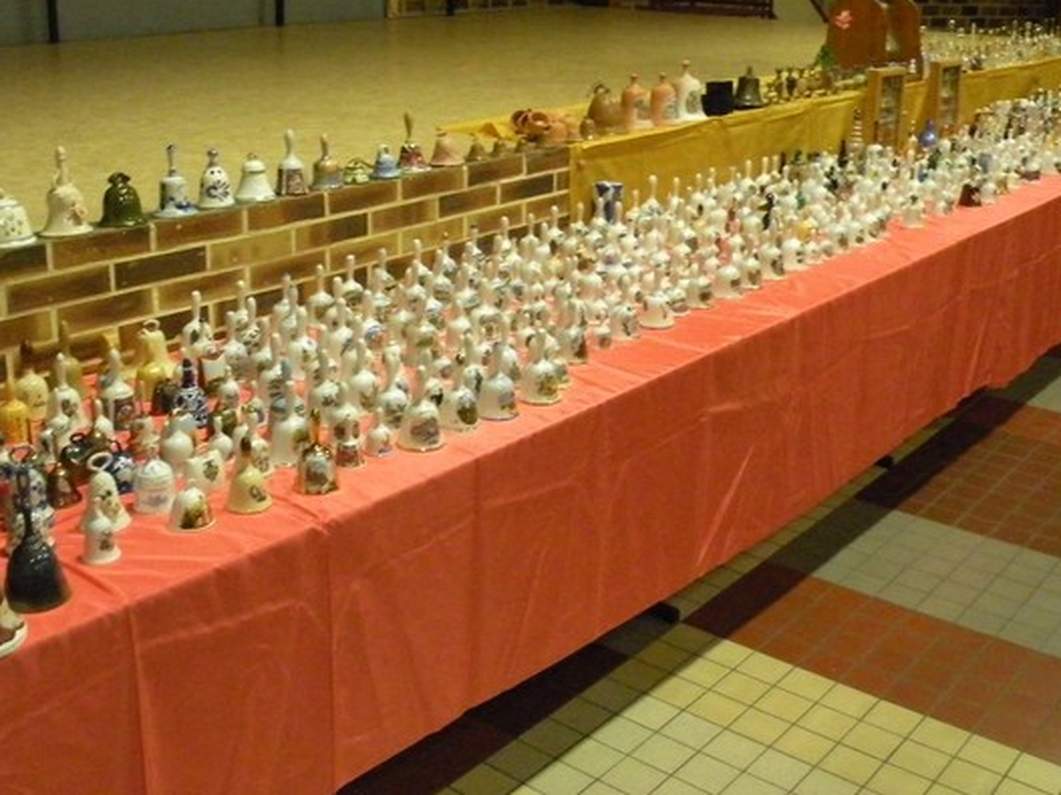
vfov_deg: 34.7
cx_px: 497
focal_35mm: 41
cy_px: 240
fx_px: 1256
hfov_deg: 45.8
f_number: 2.8
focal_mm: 4.7
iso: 800
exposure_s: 1/31.5
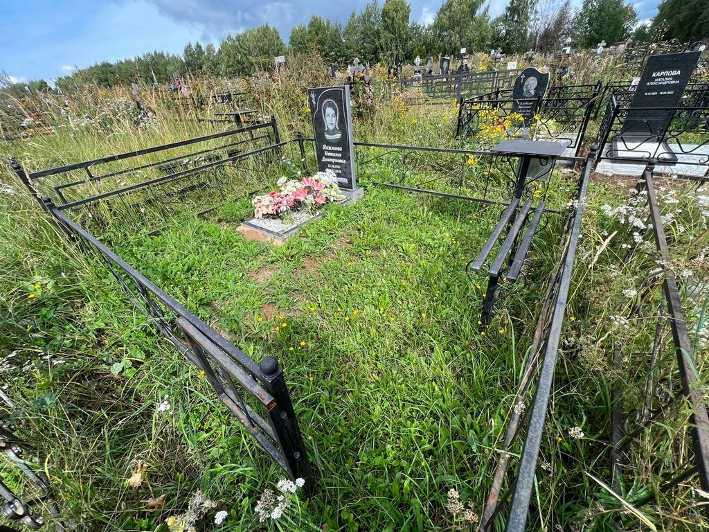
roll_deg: +4.8
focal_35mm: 13
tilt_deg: -31.8
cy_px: 266
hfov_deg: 106.2
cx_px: 354
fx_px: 266
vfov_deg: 89.9
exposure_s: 1/605
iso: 32
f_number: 1.8
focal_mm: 1.57
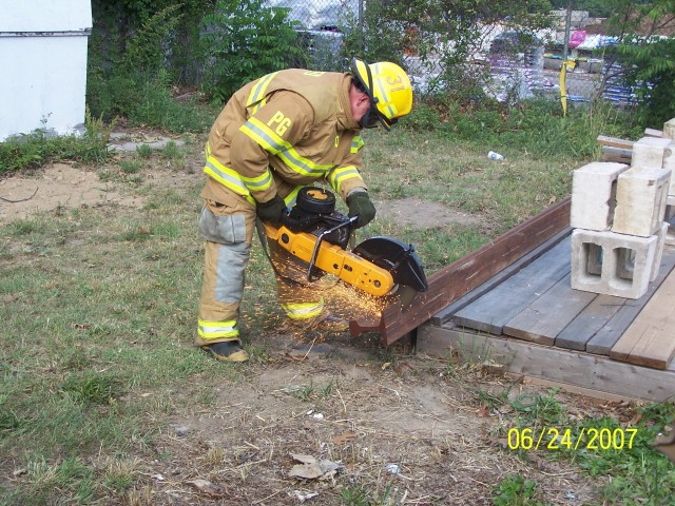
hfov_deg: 37.5
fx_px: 994
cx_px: 338
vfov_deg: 28.6
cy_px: 253
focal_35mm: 51
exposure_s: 1/250
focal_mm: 8.5
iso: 80
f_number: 3
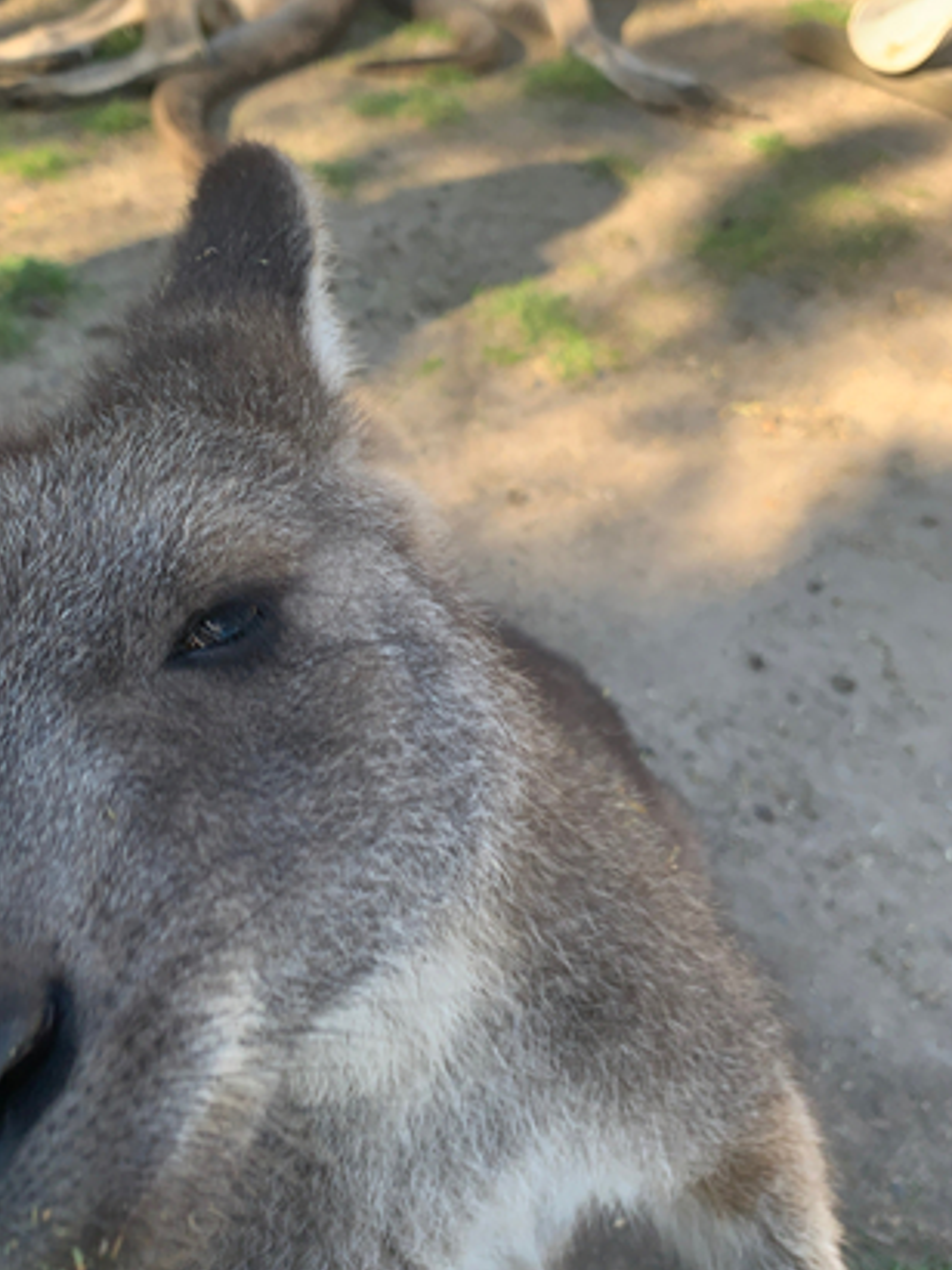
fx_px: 1394
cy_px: 593
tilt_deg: -41.4
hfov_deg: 37.2
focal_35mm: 38
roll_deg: -5.1
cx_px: 306
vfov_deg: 49.0
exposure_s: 1/375
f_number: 1.8
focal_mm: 4.25
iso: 25
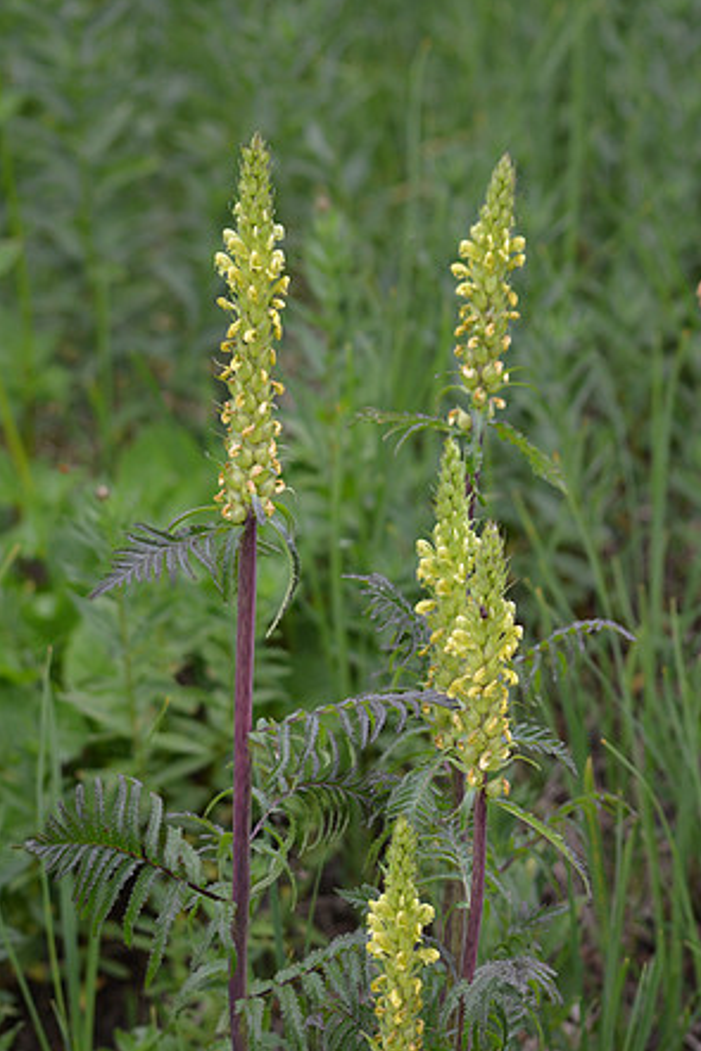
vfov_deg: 16.4
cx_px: 352
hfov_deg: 11.0
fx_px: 3648
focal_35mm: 125
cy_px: 523
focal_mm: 82
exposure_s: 1/1000
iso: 500
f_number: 4
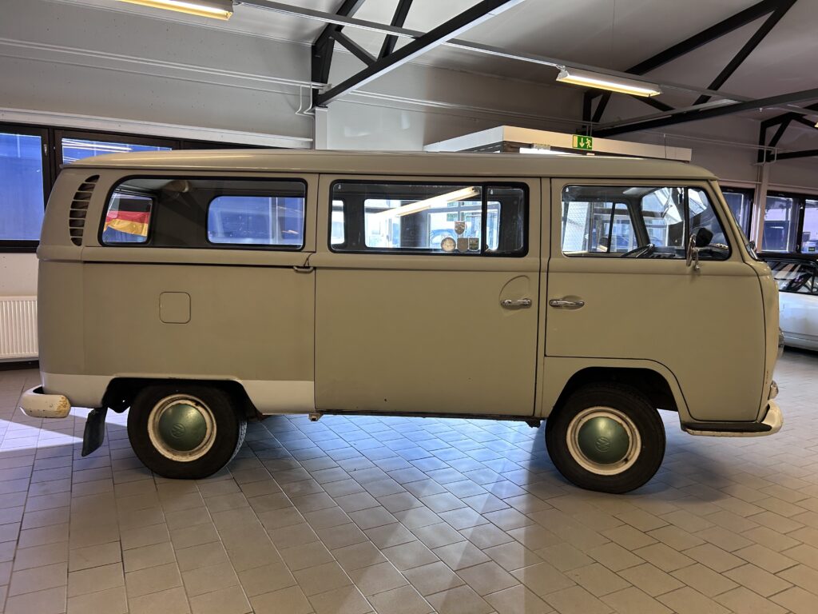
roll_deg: +0.1
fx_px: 614
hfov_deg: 67.3
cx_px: 409
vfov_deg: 53.1
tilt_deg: -6.3
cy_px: 307
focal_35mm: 26
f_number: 1.5
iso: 80
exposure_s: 1/50
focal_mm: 5.7
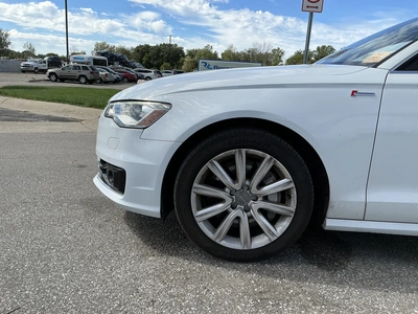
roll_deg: -3.7
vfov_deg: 49.7
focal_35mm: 28
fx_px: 338
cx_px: 209
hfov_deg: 63.4
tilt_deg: -11.3
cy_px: 157
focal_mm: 3
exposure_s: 1/1675
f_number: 1.8
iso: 25
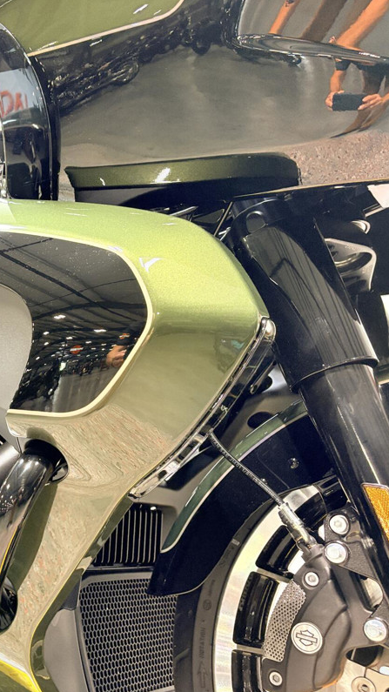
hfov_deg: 28.2
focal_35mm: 38
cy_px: 346
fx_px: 697
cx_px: -47
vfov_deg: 52.8
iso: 160
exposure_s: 1/60
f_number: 1.6
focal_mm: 5.96
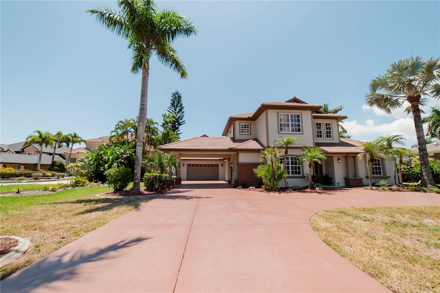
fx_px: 171
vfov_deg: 81.2
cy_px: 146
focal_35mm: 14
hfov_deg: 104.3
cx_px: 220
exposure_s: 1/1600
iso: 250
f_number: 4.5
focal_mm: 14
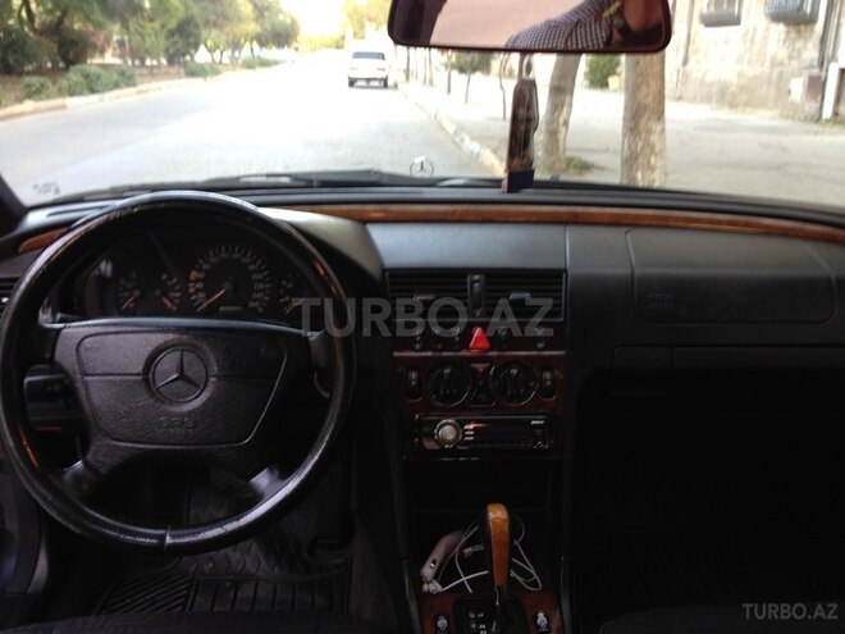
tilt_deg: -18.2
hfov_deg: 55.4
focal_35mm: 33
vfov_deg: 42.9
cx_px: 422
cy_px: 317
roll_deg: -2.8
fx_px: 806
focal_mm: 4.12
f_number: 2.4
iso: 64
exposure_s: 1/20
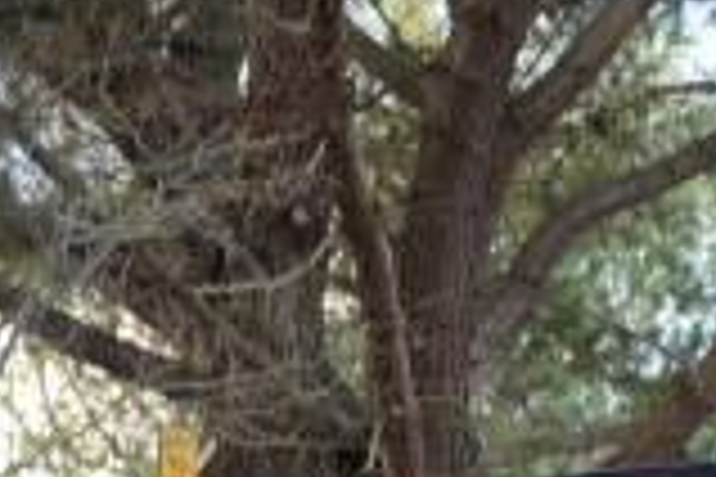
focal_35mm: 149
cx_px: 1355
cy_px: 778
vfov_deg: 8.9
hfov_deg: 12.4
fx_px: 2963
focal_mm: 37
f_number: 4
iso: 250
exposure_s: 1/60
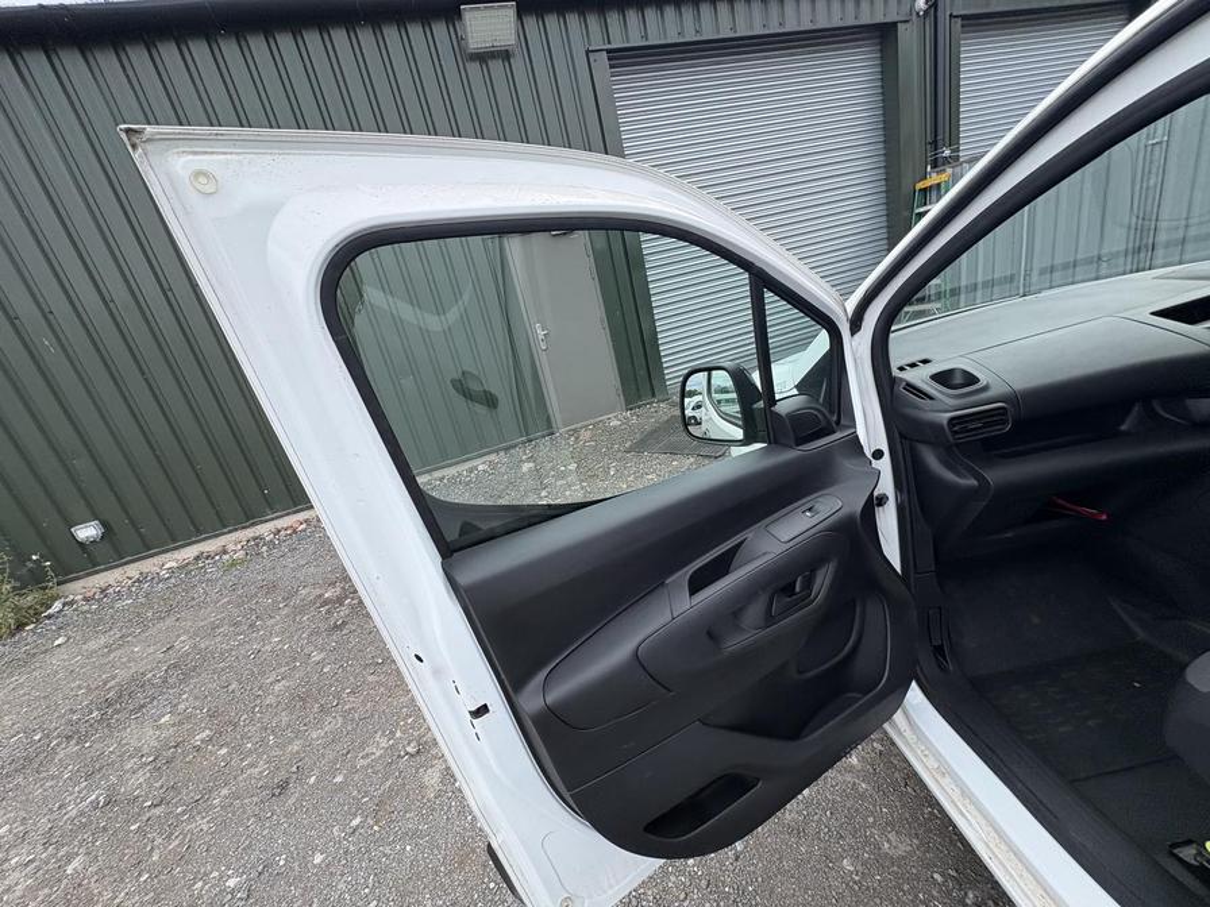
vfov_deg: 85.7
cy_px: 454
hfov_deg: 102.1
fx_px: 489
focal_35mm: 14
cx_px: 605
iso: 64
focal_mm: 2.22
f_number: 2.2
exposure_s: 1/515
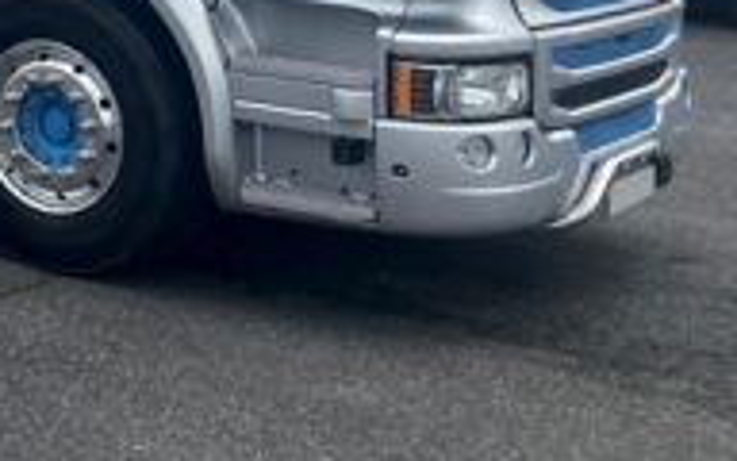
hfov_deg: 20.7
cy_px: -296
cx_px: -353
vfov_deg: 13.9
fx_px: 1727
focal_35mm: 86
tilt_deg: +0.9
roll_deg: -1.7
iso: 32
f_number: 1.6
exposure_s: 1/2618
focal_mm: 4.2
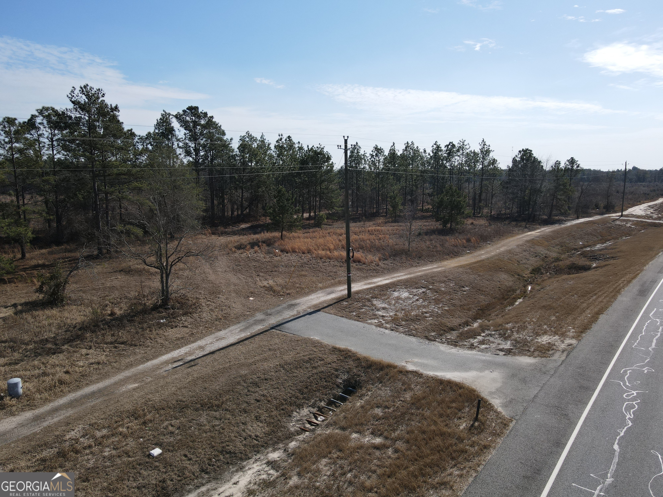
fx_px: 460
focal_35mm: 24
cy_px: 248
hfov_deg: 71.6
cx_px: 332
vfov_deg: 56.8
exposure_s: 1/1000
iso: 100
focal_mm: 4.5
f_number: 2.8
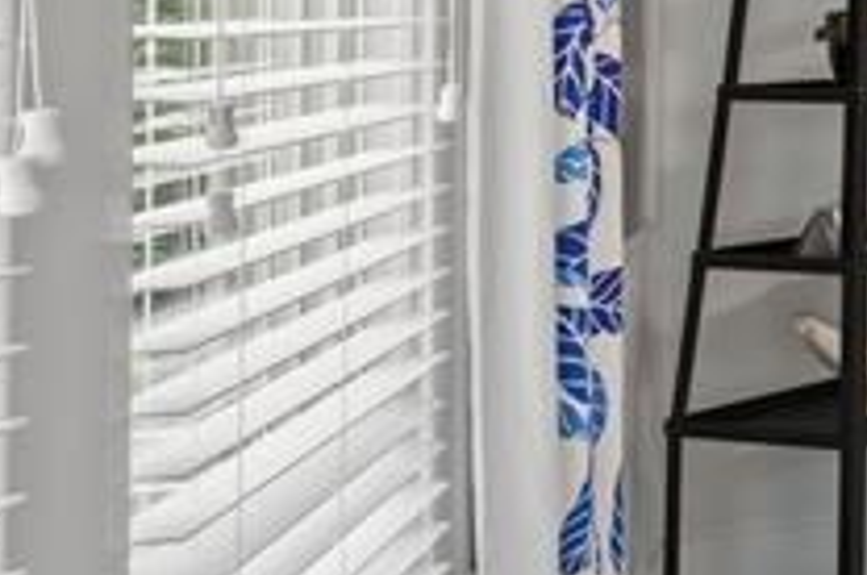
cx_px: 1967
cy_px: -29
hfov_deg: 16.1
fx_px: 1779
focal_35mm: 74
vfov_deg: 17.8
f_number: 8
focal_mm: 10
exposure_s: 2
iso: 640
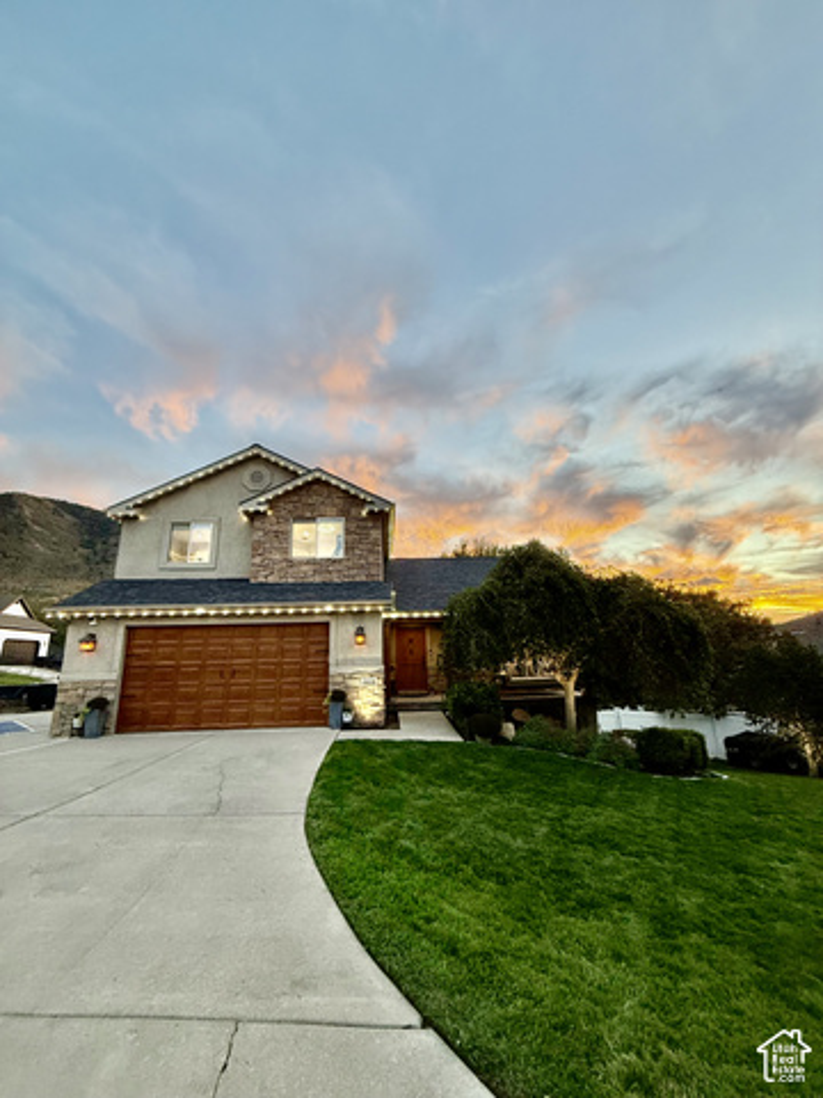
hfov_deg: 85.7
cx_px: 412
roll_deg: +1.1
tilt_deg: +15.7
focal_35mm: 14
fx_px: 444
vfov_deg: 102.1
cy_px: 549
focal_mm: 2.22
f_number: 2.2
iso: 125
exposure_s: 1/120
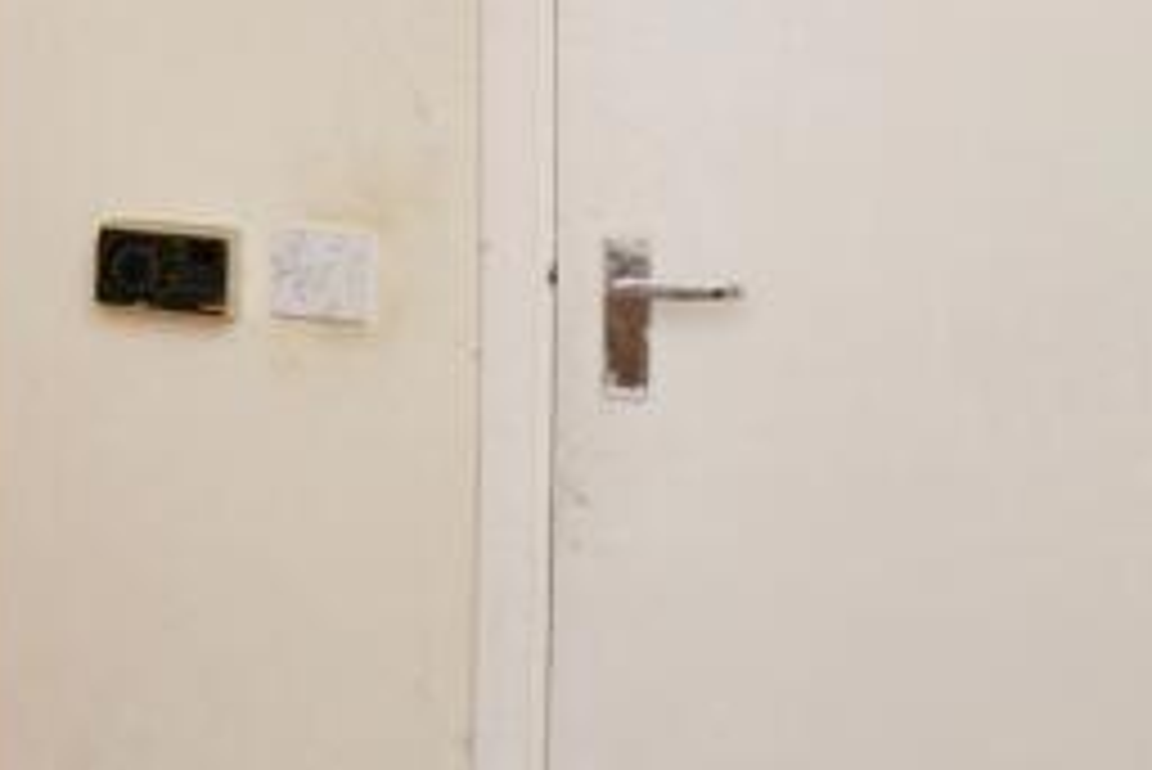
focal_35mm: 56
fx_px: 1793
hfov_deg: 24.6
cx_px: -702
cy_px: 9
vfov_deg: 23.3
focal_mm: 14
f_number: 8
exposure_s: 1/60
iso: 400
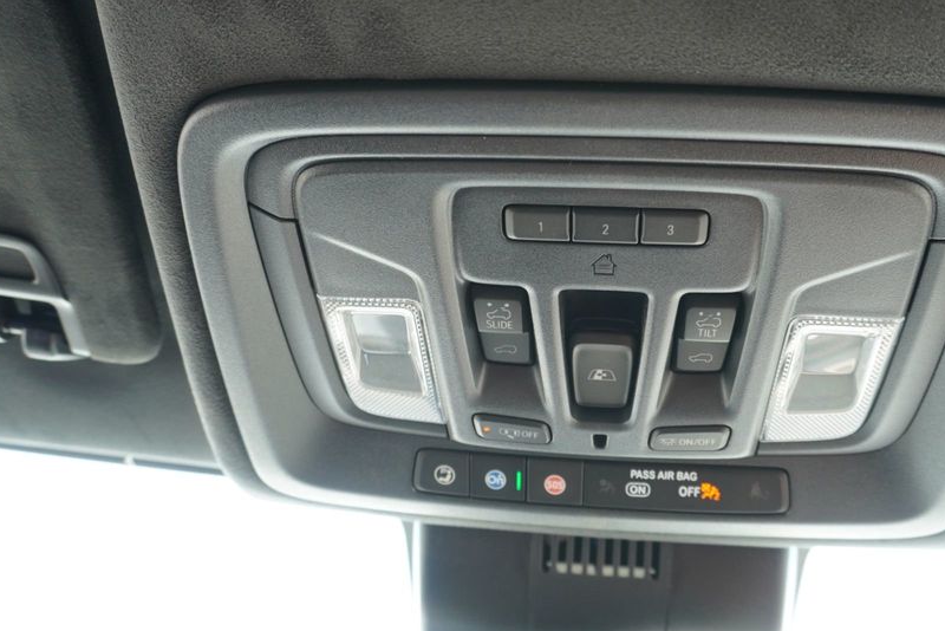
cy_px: 308
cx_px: 553
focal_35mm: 33
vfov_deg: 40.4
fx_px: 857
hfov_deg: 57.4
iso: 400
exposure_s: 1/60
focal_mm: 17
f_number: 4
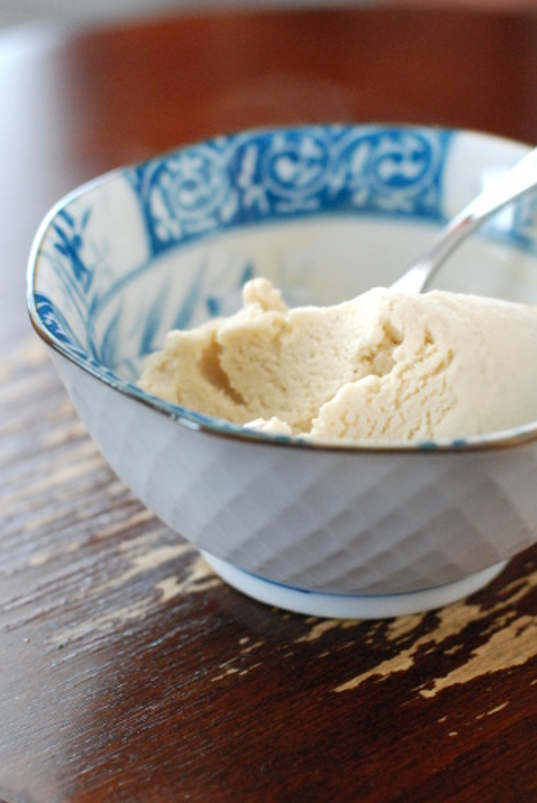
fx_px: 2187
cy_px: 366
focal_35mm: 98
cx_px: 340
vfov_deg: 20.8
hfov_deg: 14.0
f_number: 4
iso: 1600
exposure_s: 1/50
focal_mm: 50
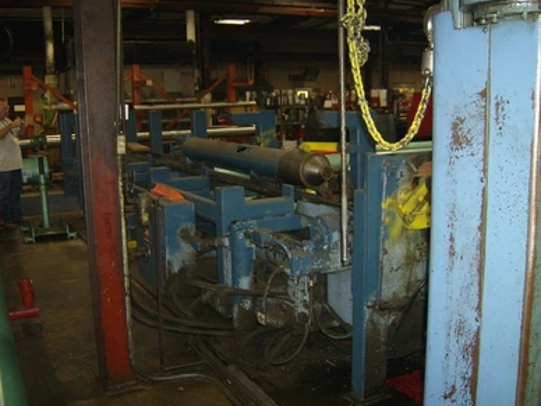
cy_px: 205
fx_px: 578
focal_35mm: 37
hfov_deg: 50.1
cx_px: 265
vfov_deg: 38.7
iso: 200
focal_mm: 6
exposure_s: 1/60
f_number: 2.8
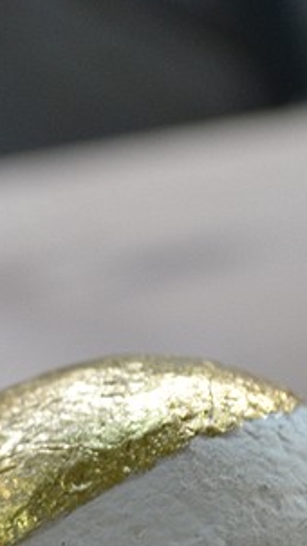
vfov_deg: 8.9
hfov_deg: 5.0
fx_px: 3457
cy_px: 588
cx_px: -264
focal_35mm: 239
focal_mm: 46
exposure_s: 1/80
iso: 400
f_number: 5.3
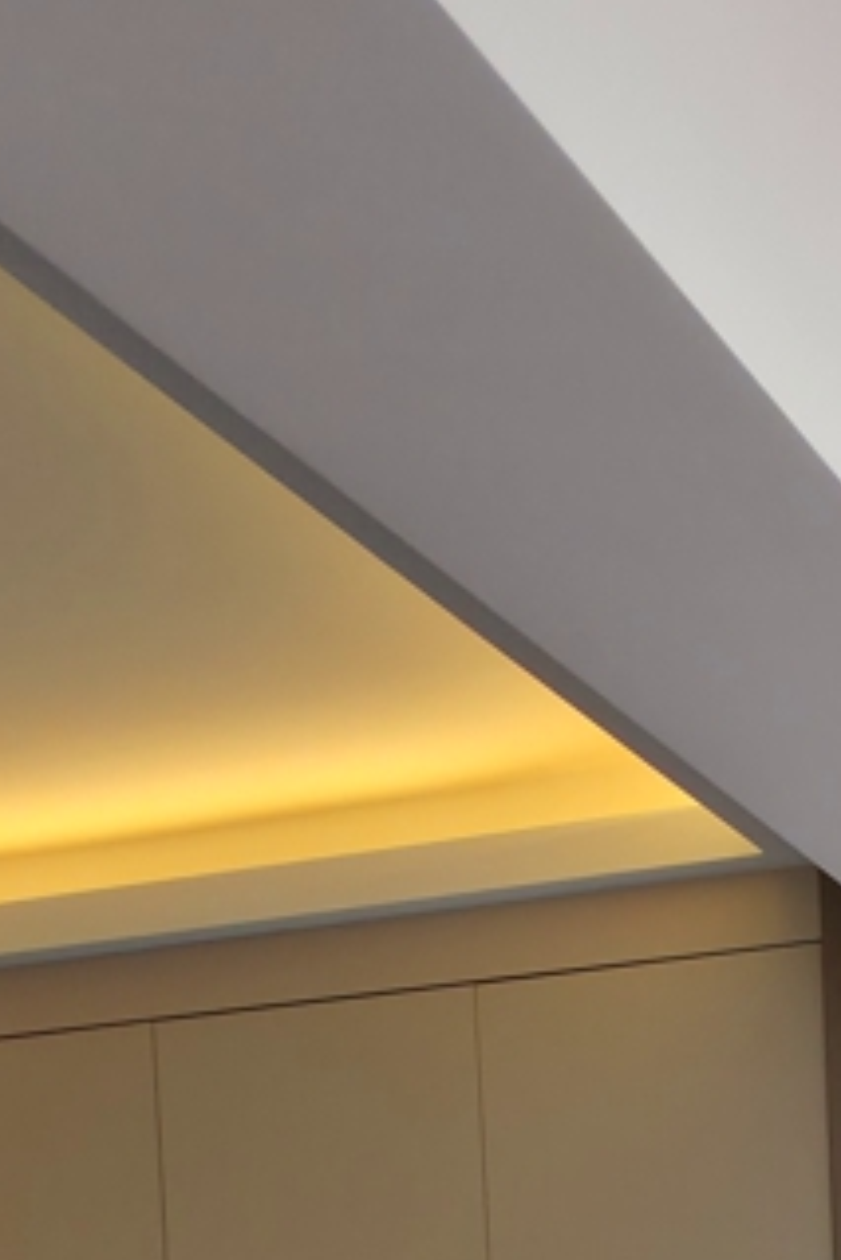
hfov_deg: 19.3
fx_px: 2135
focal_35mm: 61
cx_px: 1287
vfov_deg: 25.4
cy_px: 1852
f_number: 1.9
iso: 25
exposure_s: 1/291
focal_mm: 2.2
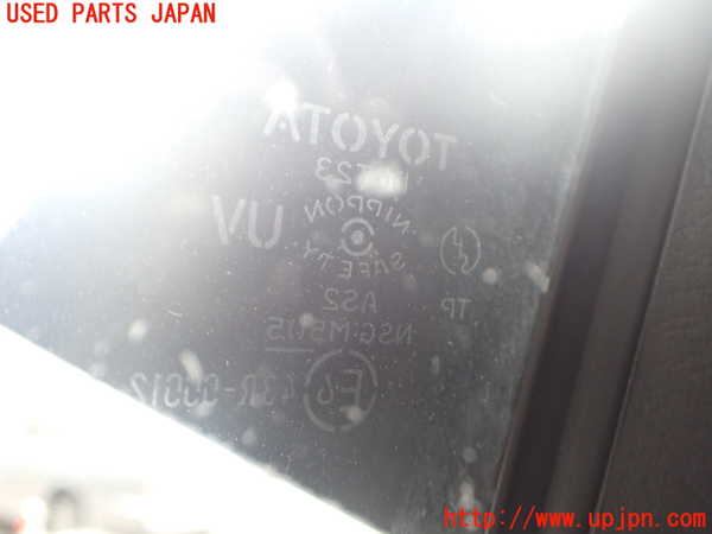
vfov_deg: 46.8
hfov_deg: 60.0
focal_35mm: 30
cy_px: 267
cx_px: 356
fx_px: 617
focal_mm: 5.4
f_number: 2.3
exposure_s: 1/125
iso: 400
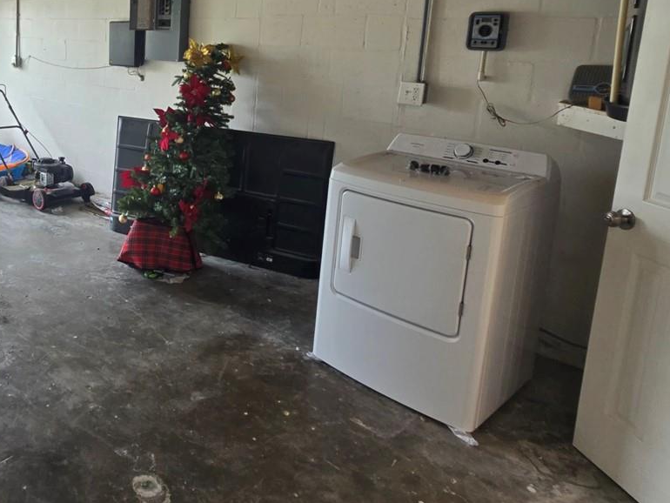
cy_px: 122
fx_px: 523
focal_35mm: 27
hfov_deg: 57.5
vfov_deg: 49.2
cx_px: 85
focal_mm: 2.2
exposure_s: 1/120
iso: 100
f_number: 2.2
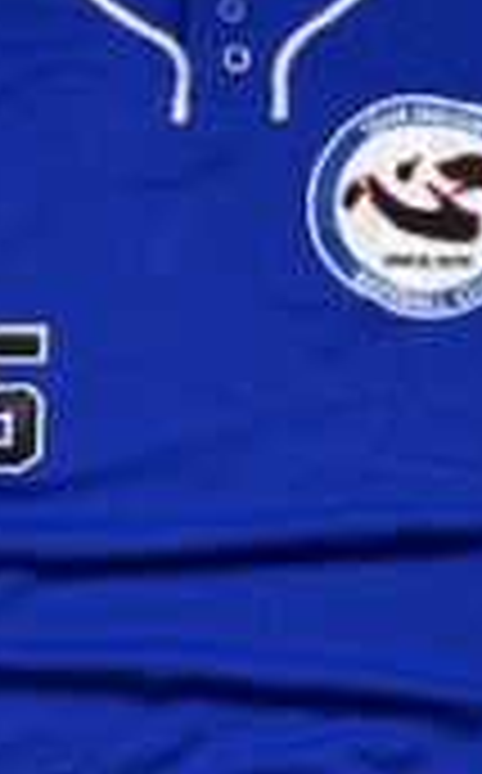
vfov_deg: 26.1
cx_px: 216
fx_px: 1666
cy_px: 466
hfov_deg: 16.5
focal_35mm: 79
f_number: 1.78
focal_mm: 6.76
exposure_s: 1/100
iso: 50
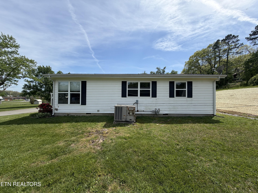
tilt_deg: -0.3
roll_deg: -0.4
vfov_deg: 85.7
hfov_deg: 102.1
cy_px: 96
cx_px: 129
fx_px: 104
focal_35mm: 14
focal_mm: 2.22
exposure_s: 1/914
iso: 20
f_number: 2.2
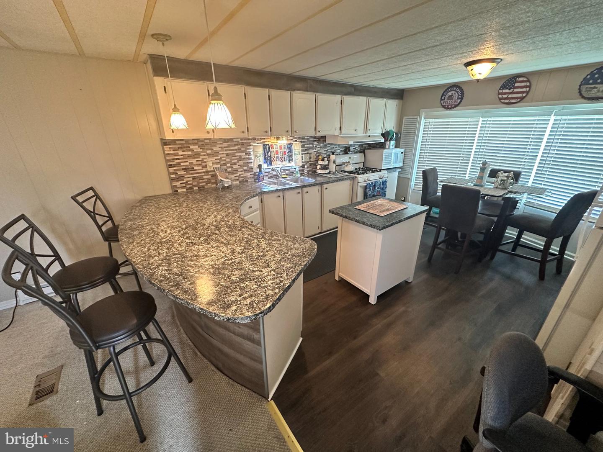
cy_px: 226
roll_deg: +0.1
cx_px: 302
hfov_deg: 102.1
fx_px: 244
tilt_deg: -22.1
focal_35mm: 14
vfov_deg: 85.7
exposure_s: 1/60
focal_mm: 2.22
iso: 500
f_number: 2.2
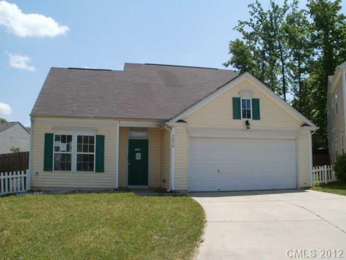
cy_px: 130
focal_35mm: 36
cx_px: 173
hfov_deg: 51.4
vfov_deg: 39.7
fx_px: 360
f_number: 5.6
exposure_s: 1/500
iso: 100
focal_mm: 6.3
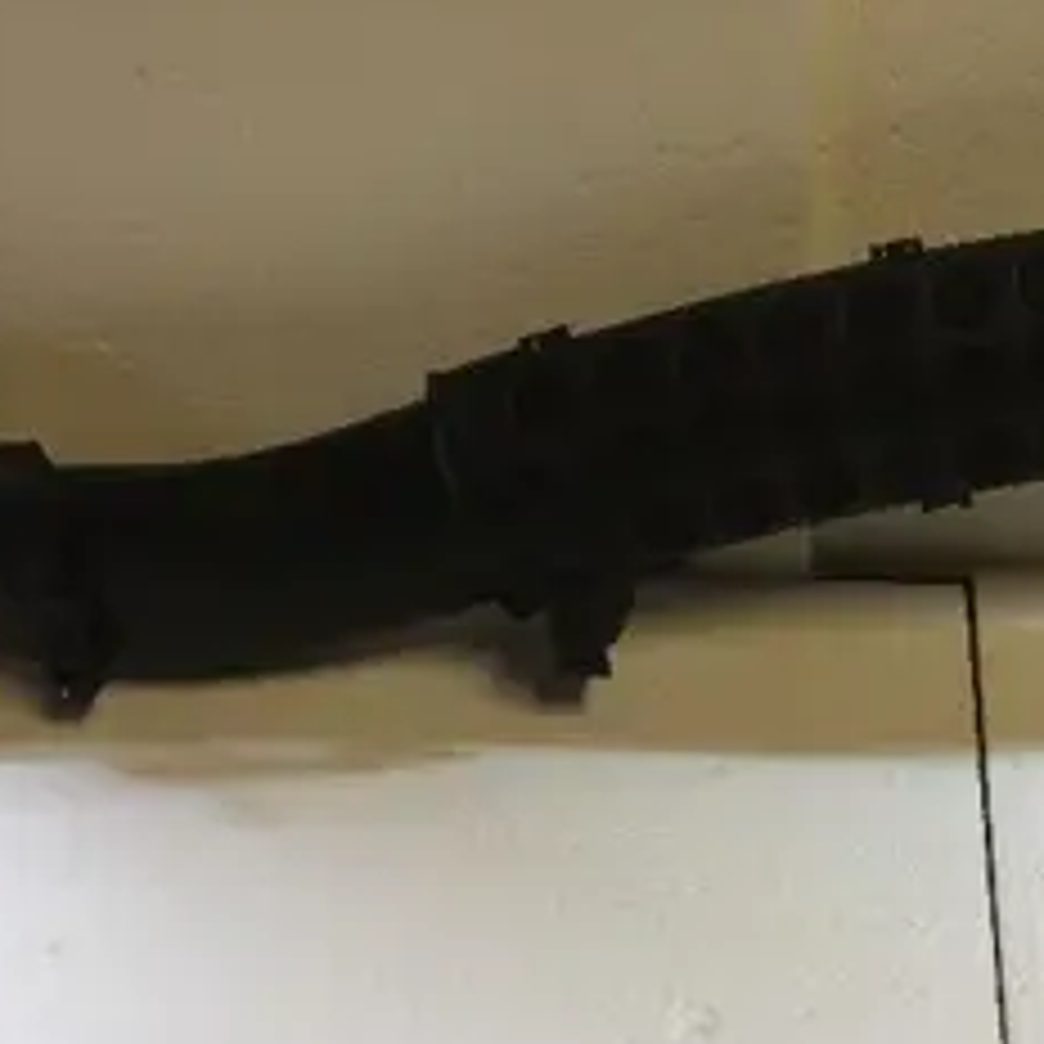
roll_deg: +0.0
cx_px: 796
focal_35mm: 53
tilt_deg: -29.1
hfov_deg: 31.6
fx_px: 1808
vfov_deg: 32.1
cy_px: 392
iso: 125
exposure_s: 1/33
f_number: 2.2
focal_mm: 4.15
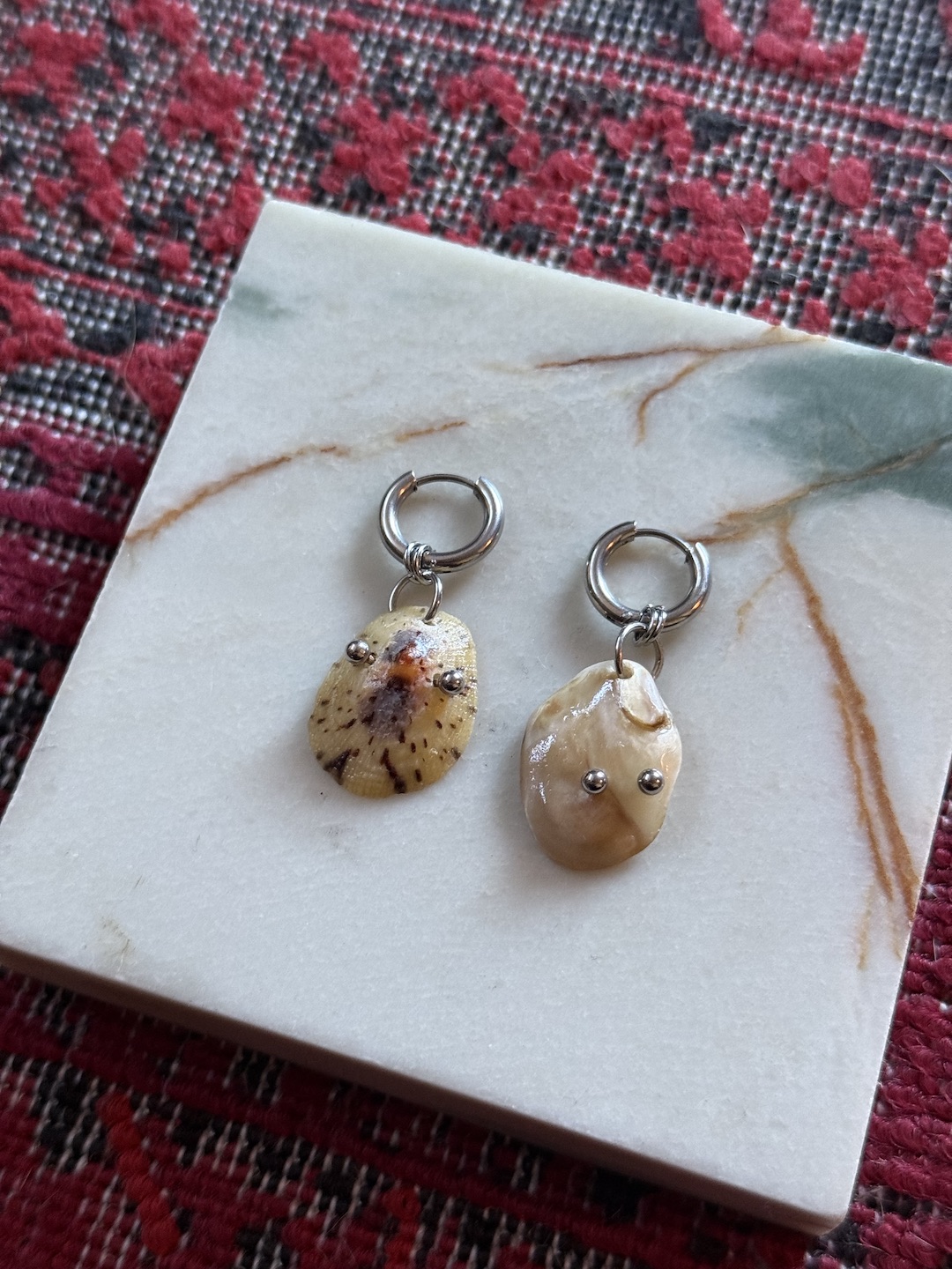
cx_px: 476
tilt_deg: -66.6
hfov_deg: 30.3
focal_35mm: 48
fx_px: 1760
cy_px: 634
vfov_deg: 39.7
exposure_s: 1/60
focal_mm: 6.76
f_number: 1.78
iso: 250
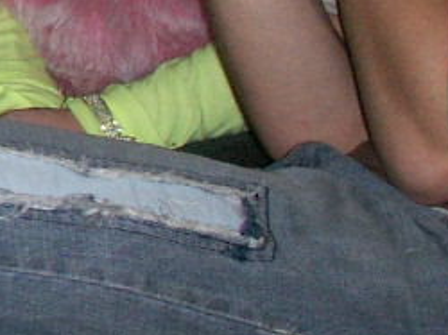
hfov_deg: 7.4
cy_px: -330
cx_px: -874
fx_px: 3064
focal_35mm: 237
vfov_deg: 6.1
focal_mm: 7.7
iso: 100
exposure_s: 1/40
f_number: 3.5
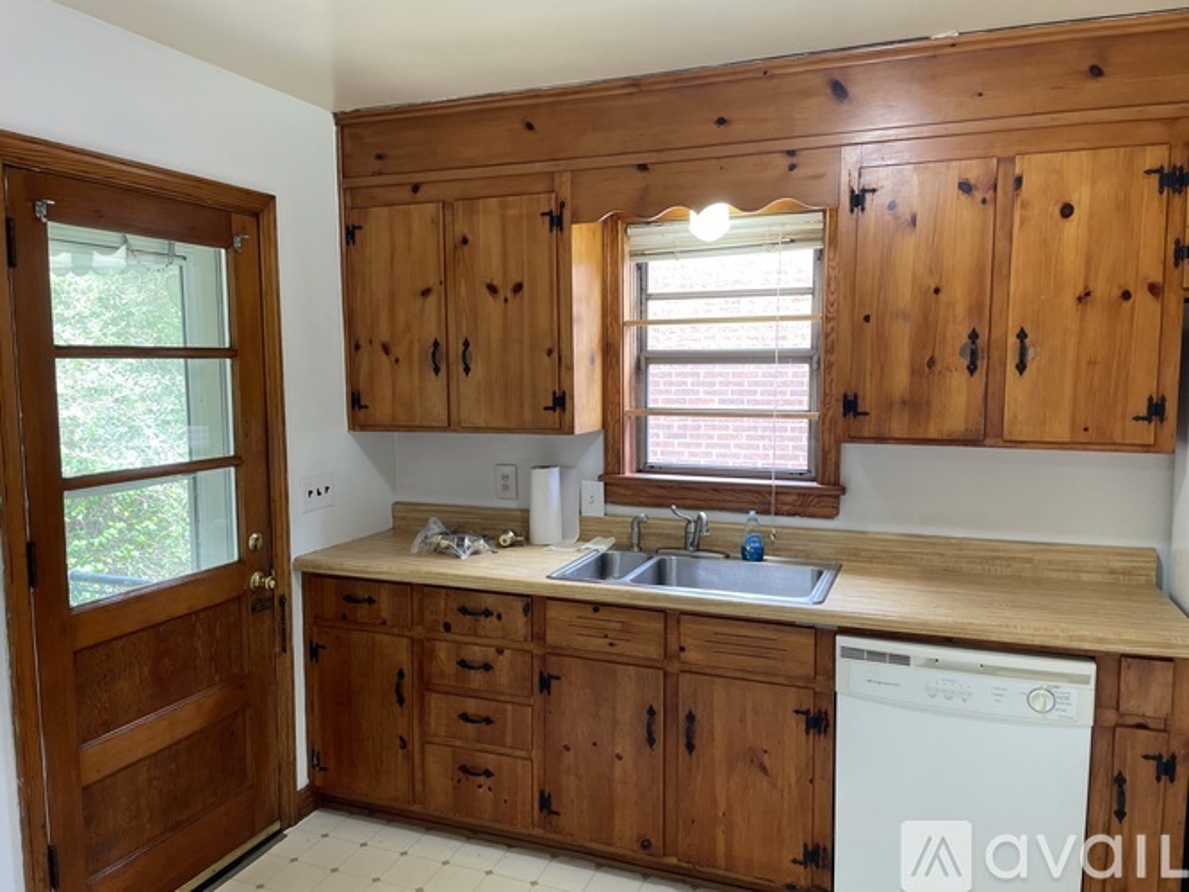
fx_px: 893
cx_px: 594
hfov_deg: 67.3
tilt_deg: -5.8
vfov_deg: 53.0
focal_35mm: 26
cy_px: 446
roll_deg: +1.0
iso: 80
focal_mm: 4.2
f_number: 1.6
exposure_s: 1/60
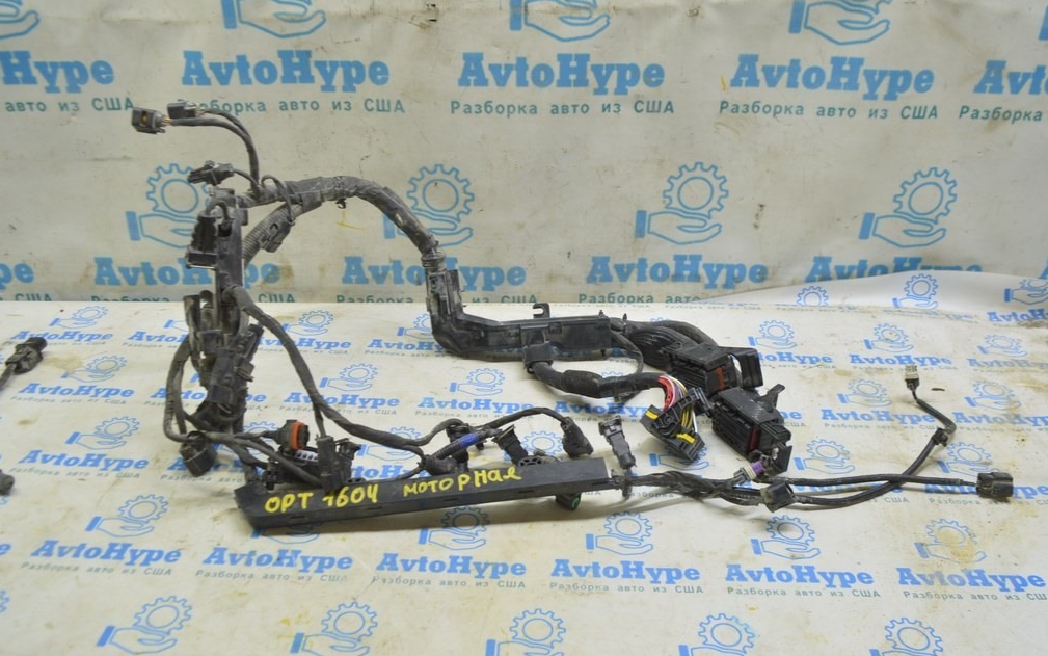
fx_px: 886
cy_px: 314
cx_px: 528
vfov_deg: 40.6
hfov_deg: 61.2
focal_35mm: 31
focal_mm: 20
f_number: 5.6
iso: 400
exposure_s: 1/20
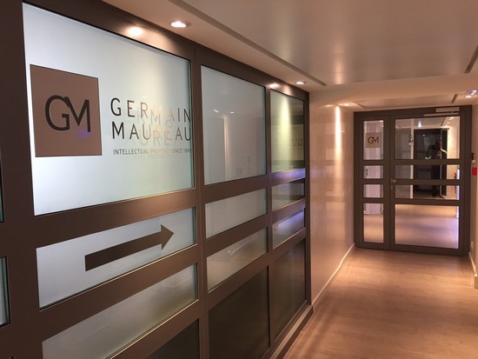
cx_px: 239
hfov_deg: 61.6
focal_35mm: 29
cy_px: 180
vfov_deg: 48.3
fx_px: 401
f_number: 2.2
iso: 80
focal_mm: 4.15
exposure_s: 1/30
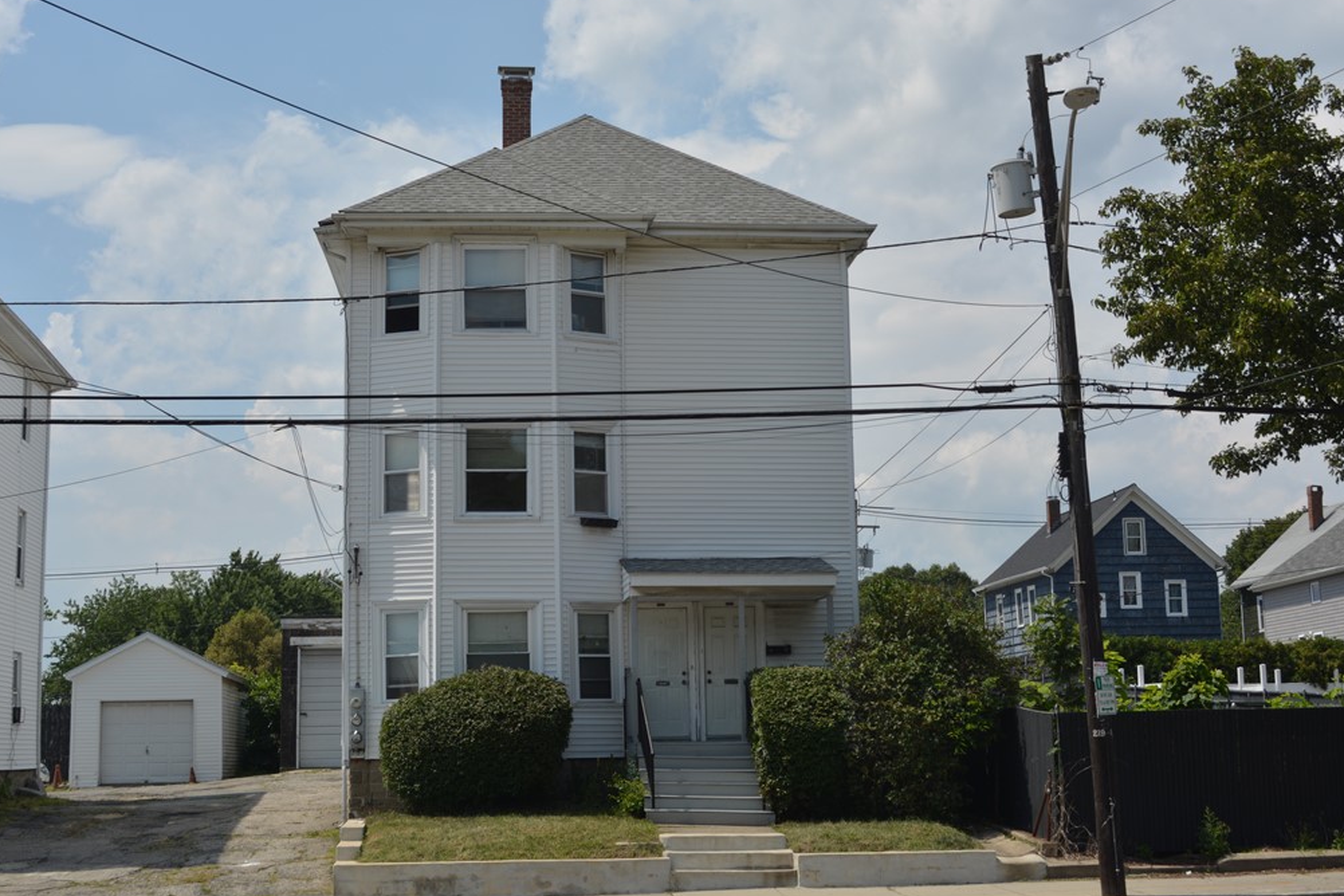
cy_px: 423
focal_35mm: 52
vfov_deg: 26.0
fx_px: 1941
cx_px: 660
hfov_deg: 38.2
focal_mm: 32
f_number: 8
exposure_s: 1/320
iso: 100
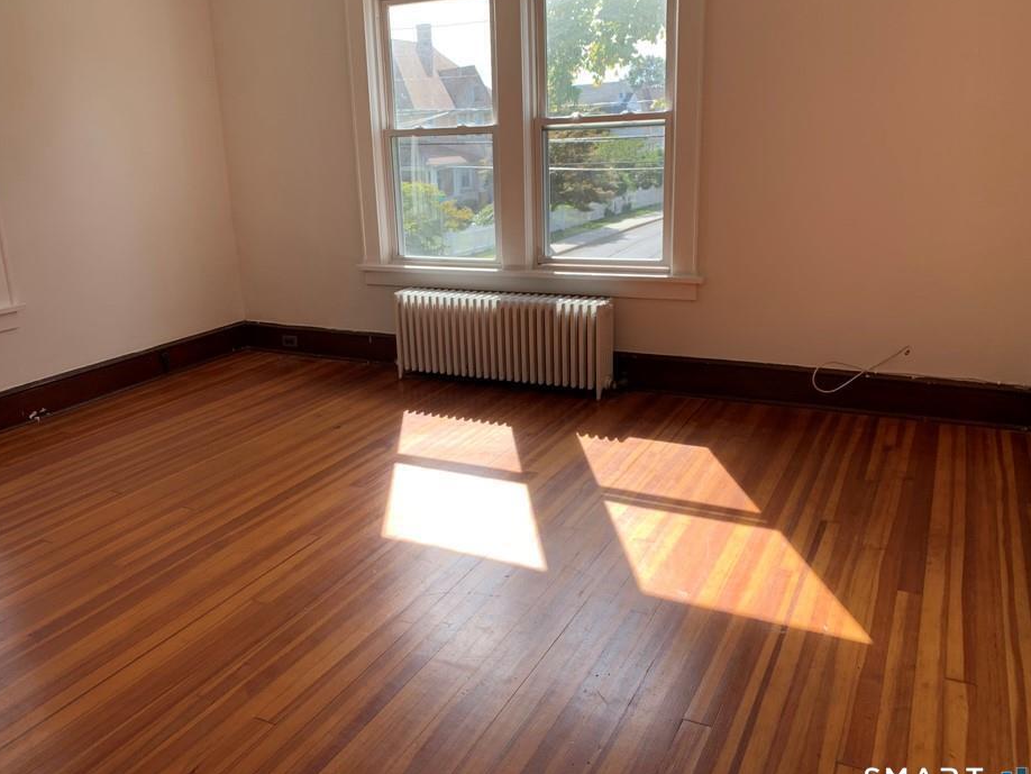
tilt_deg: -16.6
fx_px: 864
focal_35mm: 29
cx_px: 475
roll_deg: +2.7
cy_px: 381
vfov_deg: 48.2
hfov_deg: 61.6
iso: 25
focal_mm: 4.25
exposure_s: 1/206
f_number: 1.8
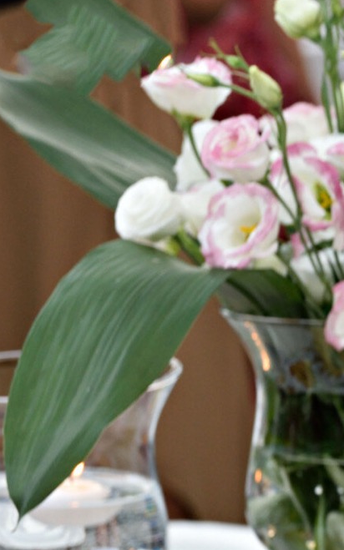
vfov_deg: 7.6
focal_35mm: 276
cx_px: 771
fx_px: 4139
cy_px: 421
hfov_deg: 4.7
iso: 400
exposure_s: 1/100
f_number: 5
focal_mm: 62
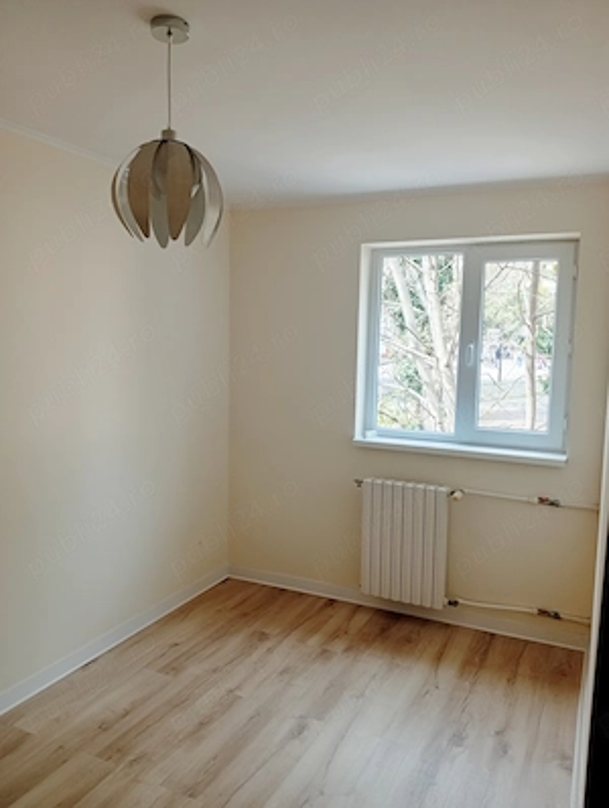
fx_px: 631
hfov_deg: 51.5
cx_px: 304
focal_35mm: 27
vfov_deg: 65.2
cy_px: 404
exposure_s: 1/50
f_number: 1.8
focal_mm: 3.98
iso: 79
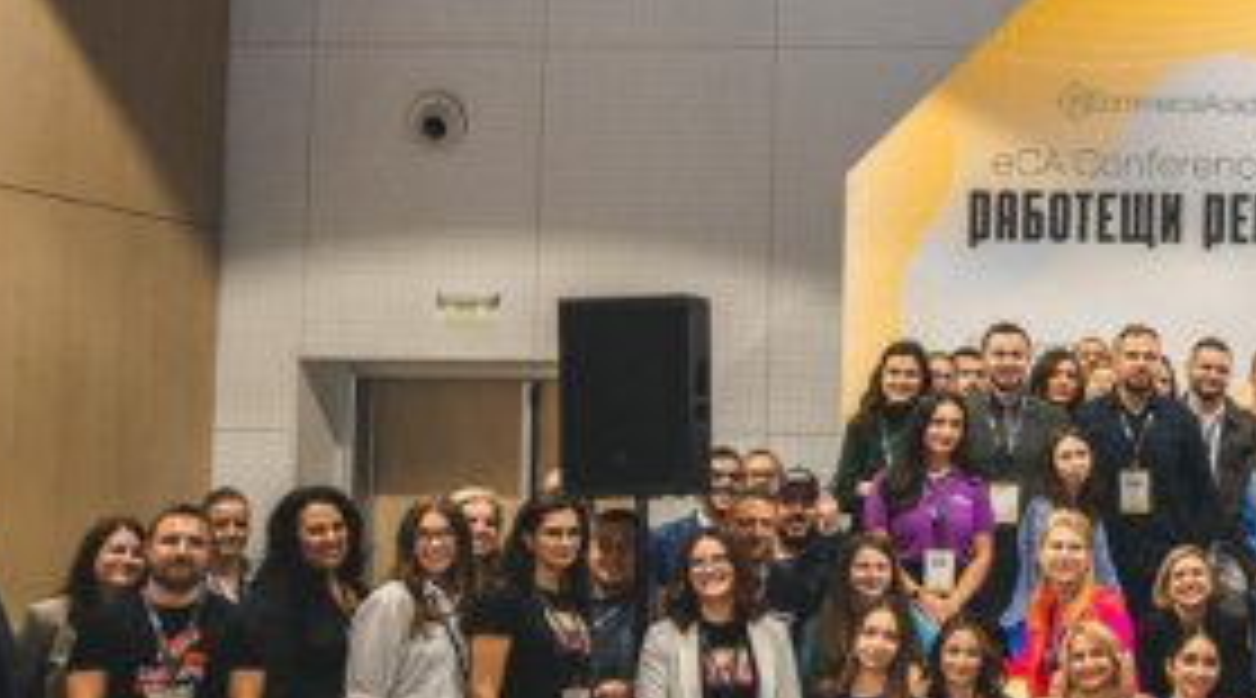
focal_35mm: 72
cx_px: 1598
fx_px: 2391
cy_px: 306
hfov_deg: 25.6
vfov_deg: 16.6
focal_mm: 24
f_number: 2.8
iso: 1600
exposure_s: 1/200
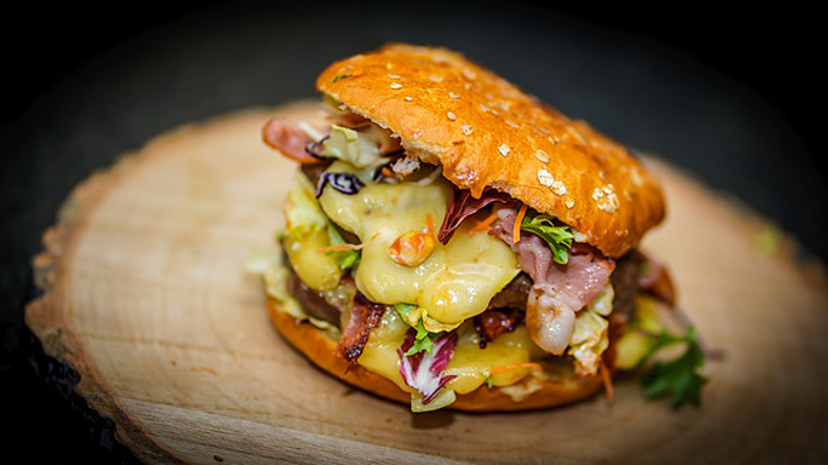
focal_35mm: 109
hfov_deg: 19.6
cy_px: 251
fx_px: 2394
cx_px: 418
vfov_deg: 11.1
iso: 100
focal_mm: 85
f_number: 1.8
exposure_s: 1/80
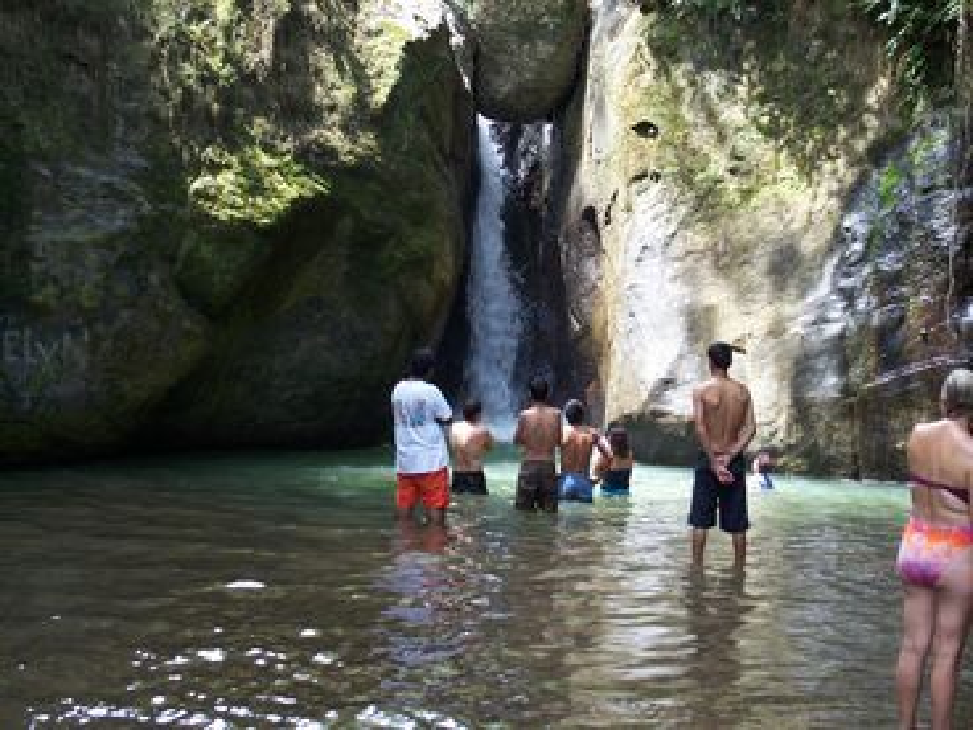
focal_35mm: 59
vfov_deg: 24.8
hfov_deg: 32.7
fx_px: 1658
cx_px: 486
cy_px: 365
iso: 125
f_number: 3.2
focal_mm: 12.6
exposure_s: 1/100
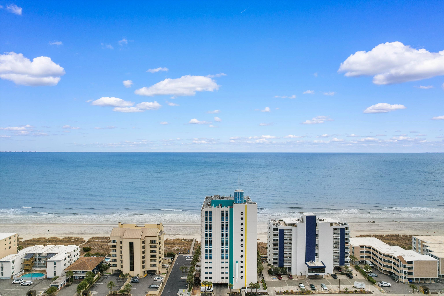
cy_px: 148
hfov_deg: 78.6
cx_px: 222
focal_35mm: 22
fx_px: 271
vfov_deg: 57.2
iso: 130
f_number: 2.8
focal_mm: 8.38
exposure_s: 1/1500
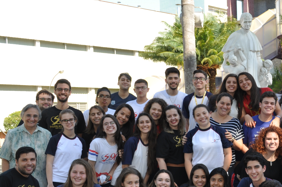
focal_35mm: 67
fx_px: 524
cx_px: 260
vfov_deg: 20.1
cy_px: 141
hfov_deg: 28.8
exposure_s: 1/200
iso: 200
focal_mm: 22
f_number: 6.3
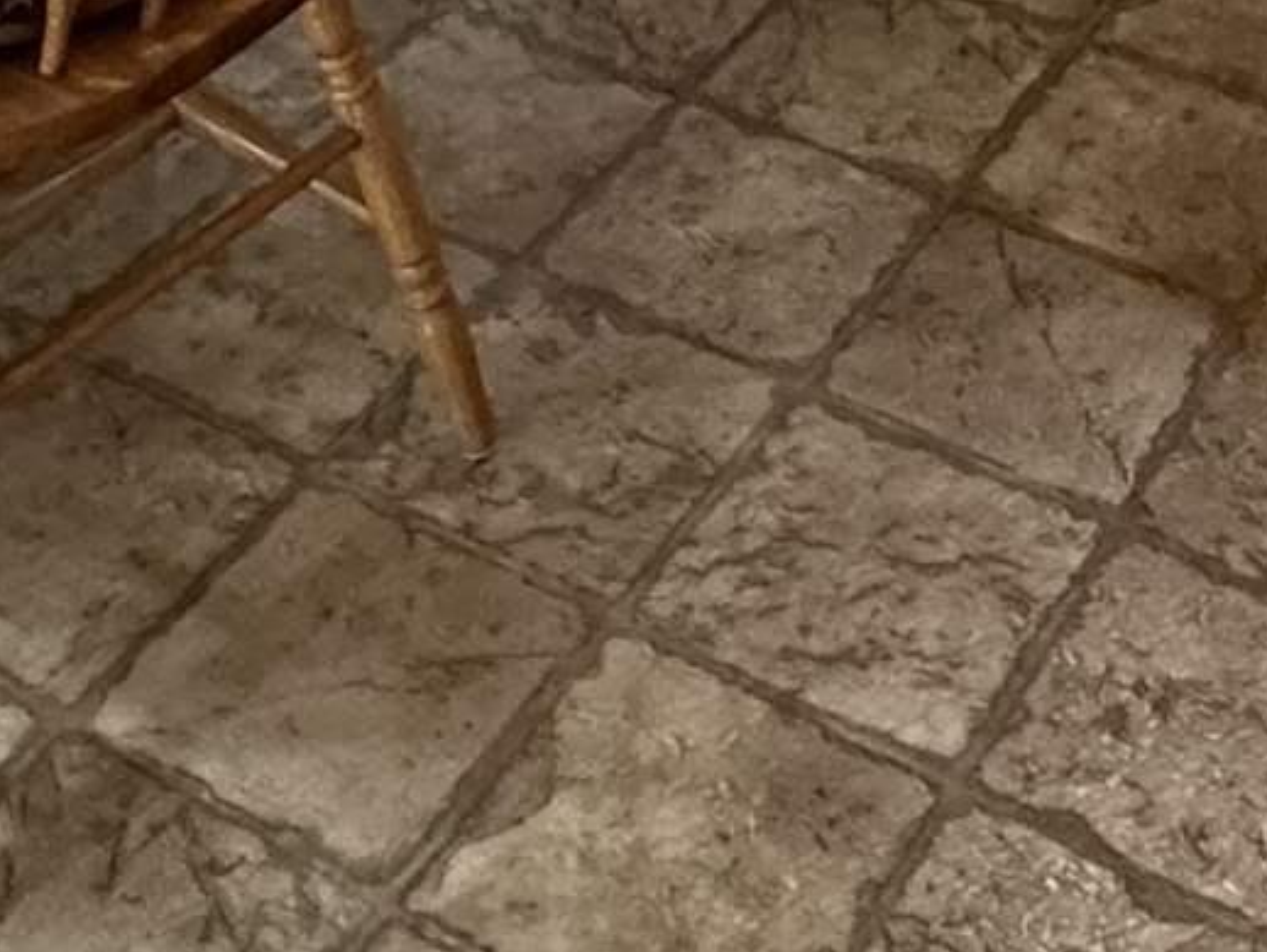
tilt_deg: -6.4
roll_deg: -0.2
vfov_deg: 12.9
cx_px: 734
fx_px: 3039
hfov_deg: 23.5
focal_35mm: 83
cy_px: -1415
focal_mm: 2.22
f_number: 2.2
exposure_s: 1/60
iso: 250
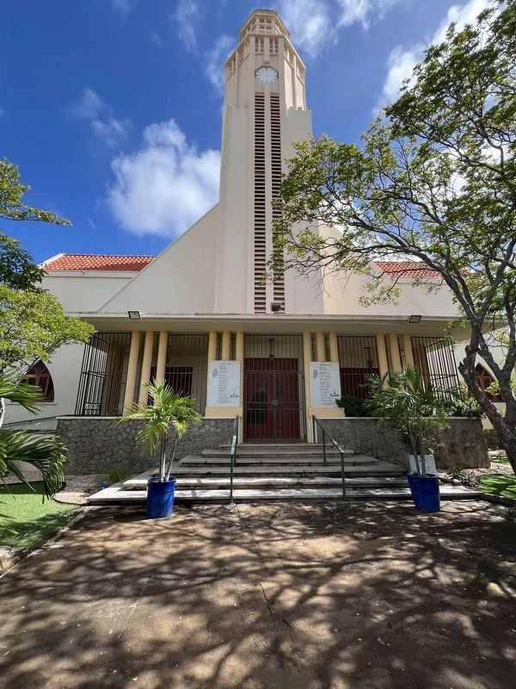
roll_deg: +1.1
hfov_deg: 89.9
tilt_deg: +16.3
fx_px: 258
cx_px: 258
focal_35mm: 13
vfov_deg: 106.2
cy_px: 344
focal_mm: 1.57
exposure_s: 1/630
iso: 32
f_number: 1.8
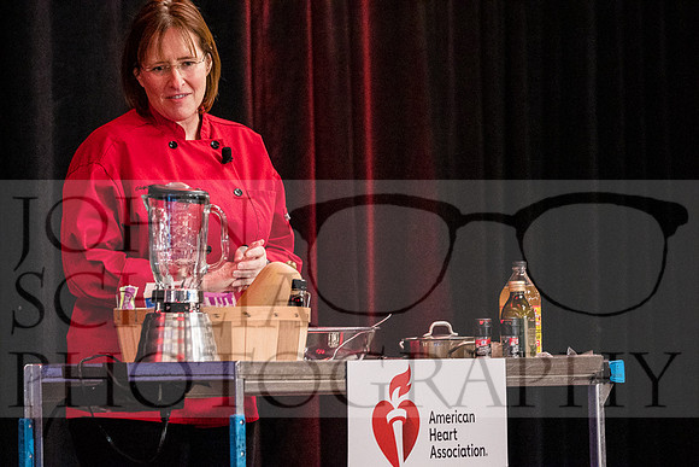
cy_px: 234
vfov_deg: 5.4
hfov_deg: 8.1
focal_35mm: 255
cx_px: 350
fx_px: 4952
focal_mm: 170
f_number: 4
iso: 6400
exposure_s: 1/100
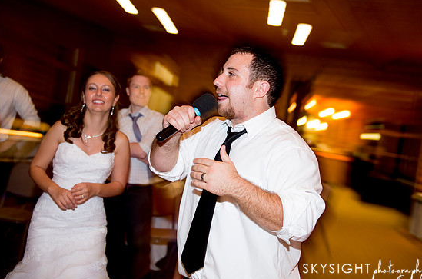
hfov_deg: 29.7
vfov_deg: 19.9
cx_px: 220
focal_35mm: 68
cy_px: 133
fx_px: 795
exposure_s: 1/25
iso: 1000
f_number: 2.8
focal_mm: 55
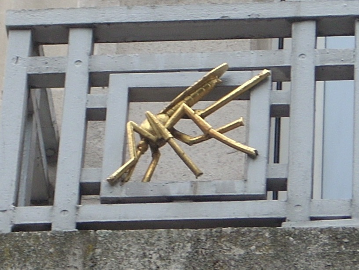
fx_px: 1172
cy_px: 135
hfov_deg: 17.4
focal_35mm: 113
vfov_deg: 13.1
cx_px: 180
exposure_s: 1/101
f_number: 5.2
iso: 64
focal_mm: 18.6
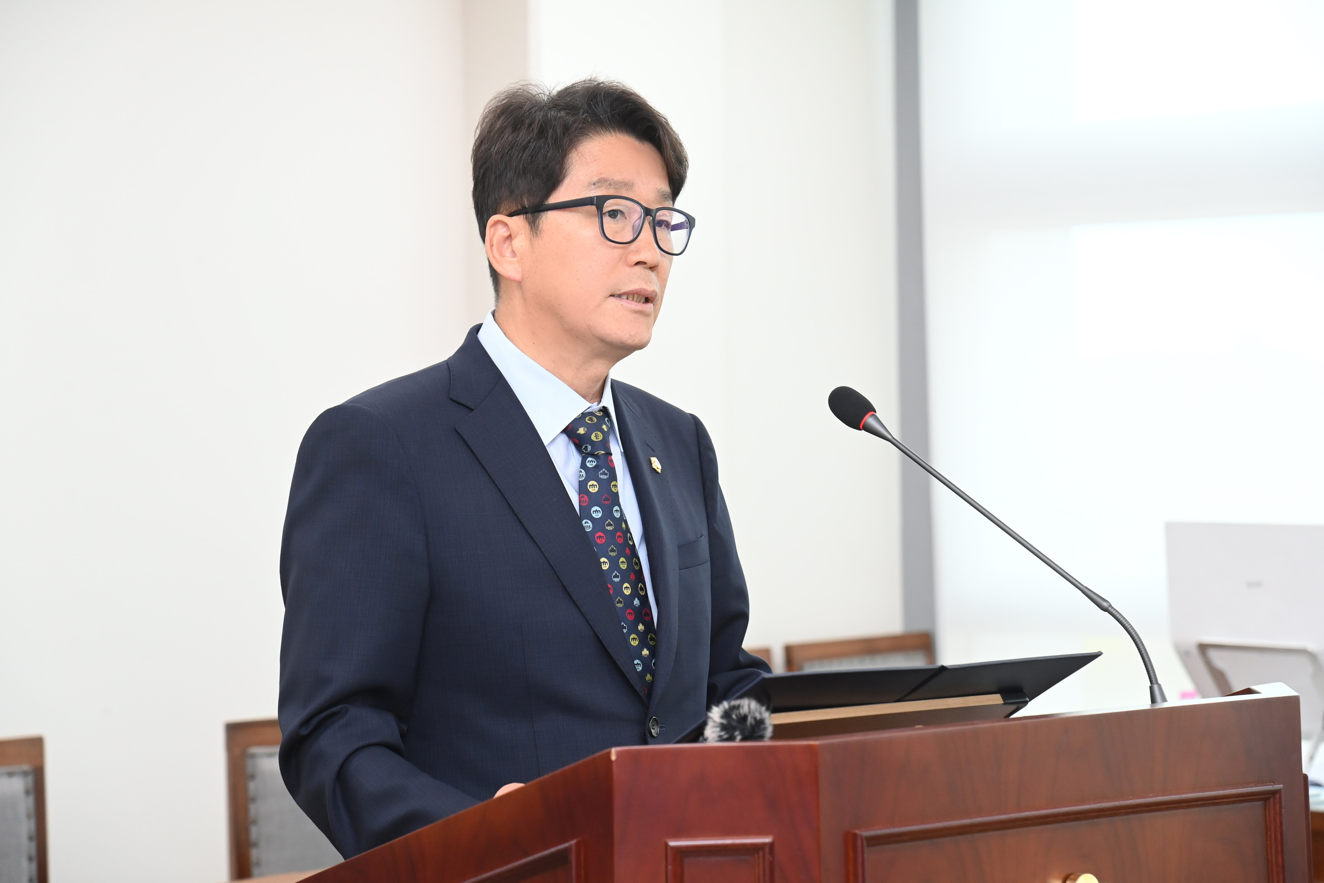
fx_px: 3677
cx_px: 662
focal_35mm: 100
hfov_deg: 20.4
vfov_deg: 13.7
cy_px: 442
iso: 3200
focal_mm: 100
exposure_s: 1/250
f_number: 6.3
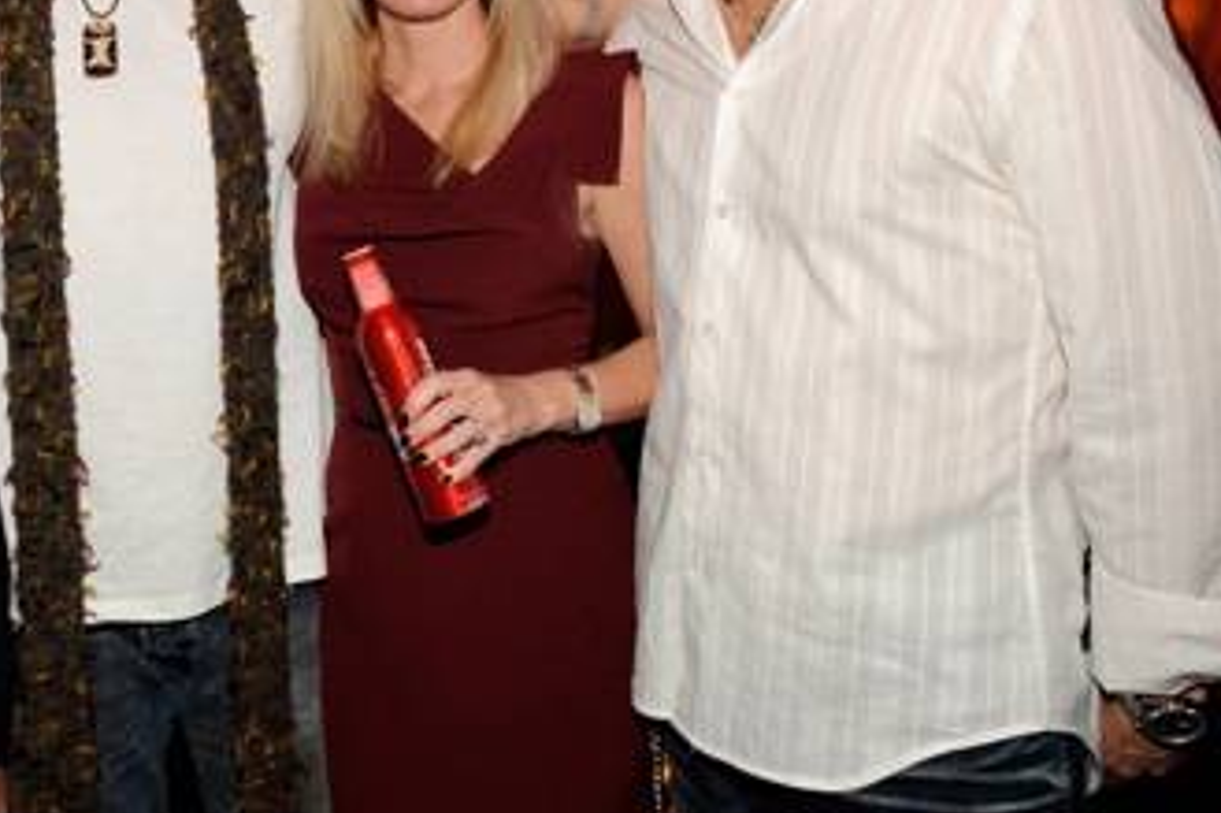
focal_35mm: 43
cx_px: 301
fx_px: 1458
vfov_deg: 30.5
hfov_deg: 43.9
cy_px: 174
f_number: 4.5
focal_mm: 24
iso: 1600
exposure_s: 1/4
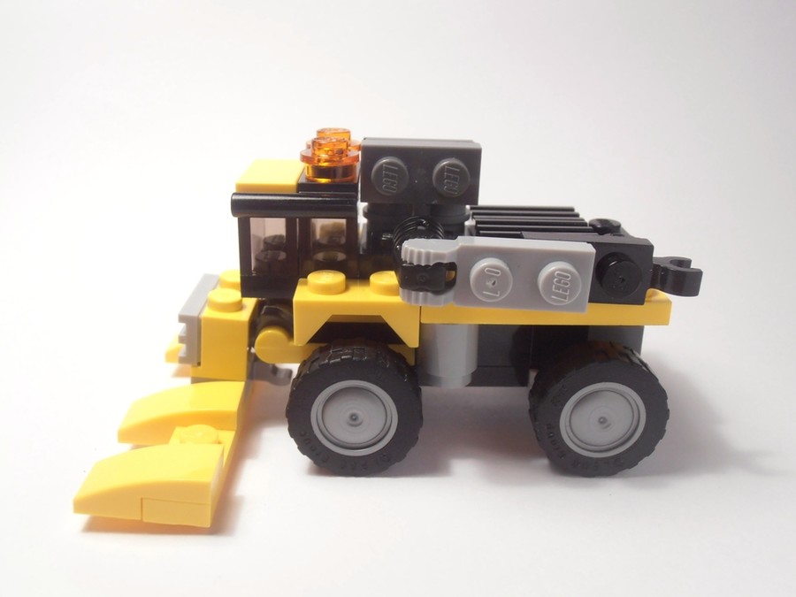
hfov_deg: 50.1
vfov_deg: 38.7
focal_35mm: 37
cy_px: 298
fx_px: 851
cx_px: 398
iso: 80
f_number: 3.9
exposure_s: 1/40
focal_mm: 6.61
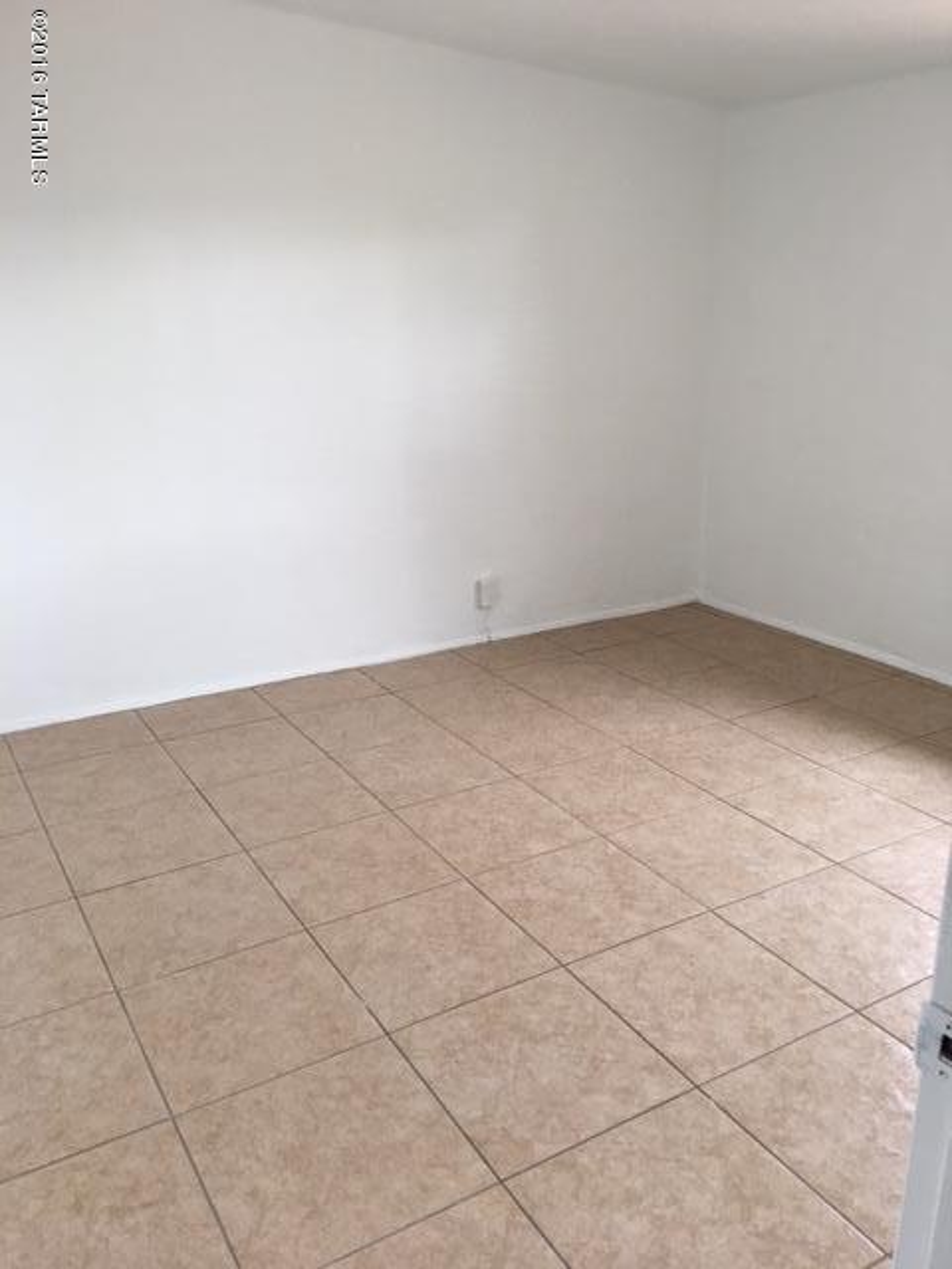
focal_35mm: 29
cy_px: 634
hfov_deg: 48.2
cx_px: 476
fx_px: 1063
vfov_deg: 61.7
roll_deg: +0.2
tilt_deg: -16.4
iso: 32
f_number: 2.2
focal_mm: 4.15
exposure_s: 1/15
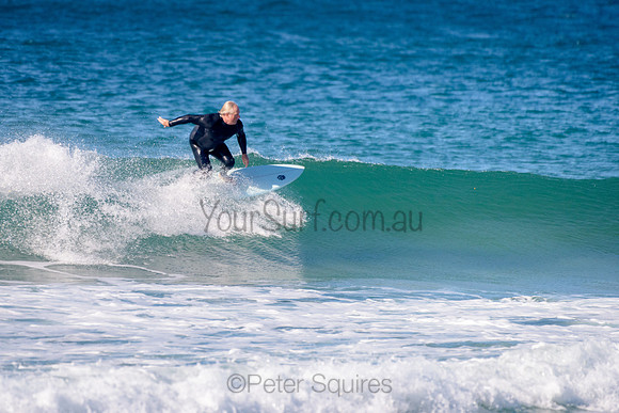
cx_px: 240
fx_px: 10536
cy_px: 160
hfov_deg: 3.4
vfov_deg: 2.2
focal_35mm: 613
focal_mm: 500
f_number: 5.6
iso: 450
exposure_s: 1/1000
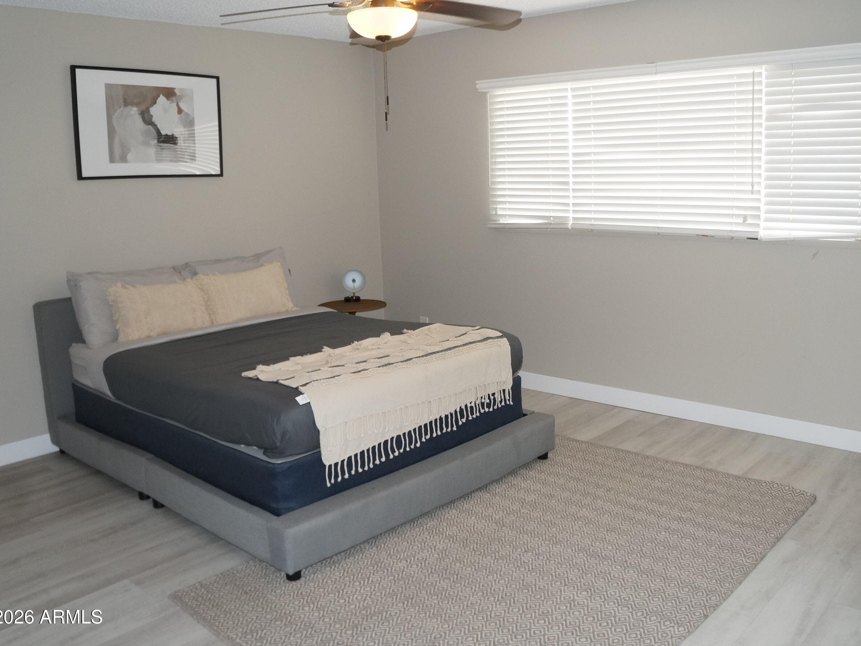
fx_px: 746
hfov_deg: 59.7
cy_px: 316
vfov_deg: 46.8
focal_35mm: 30
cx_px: 488
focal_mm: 18
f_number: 4
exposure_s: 1/160
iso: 800
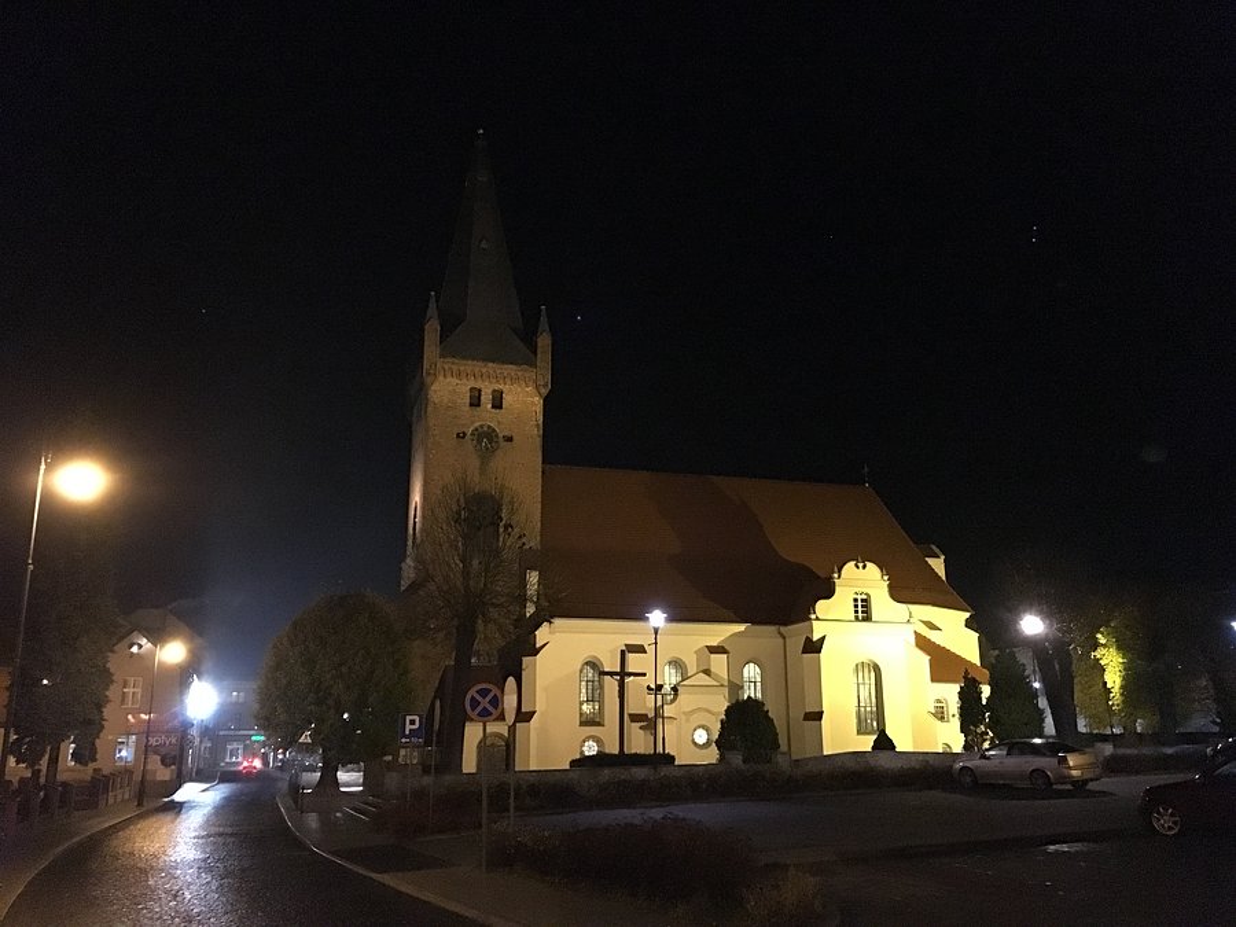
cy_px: 464
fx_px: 1035
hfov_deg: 61.7
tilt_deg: +14.9
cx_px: 618
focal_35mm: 29
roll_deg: +0.3
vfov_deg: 48.2
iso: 2000
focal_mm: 4.15
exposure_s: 1/17
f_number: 2.2
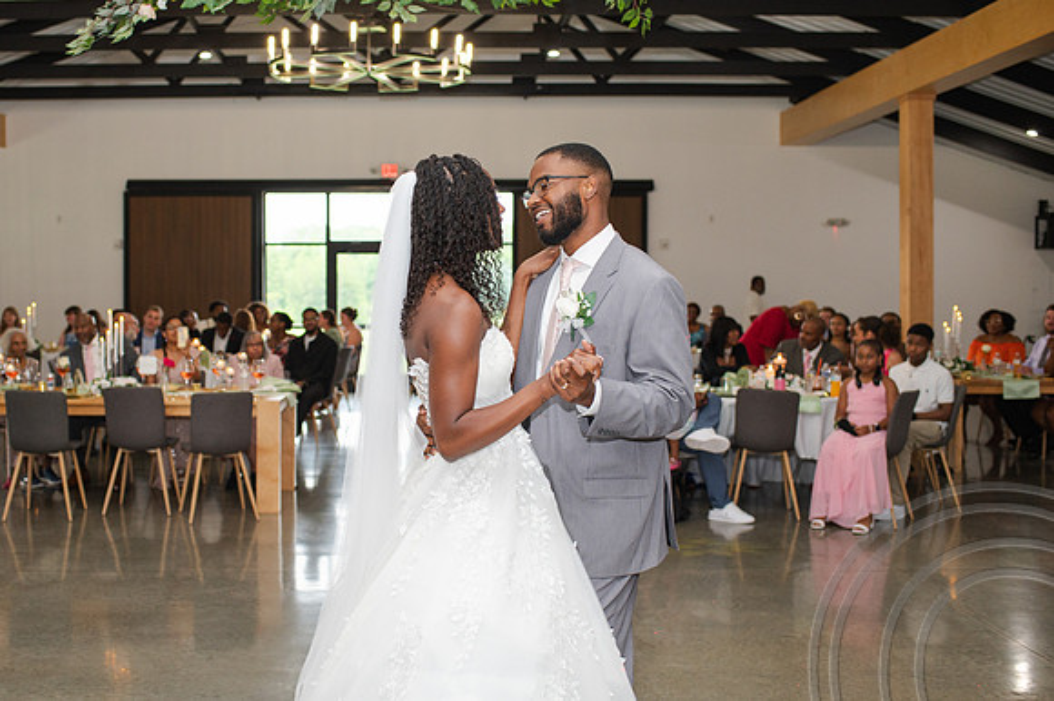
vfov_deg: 31.5
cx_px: 414
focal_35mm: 42
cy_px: 350
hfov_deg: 45.7
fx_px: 1243
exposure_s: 1/200
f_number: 3.2
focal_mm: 35
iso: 800
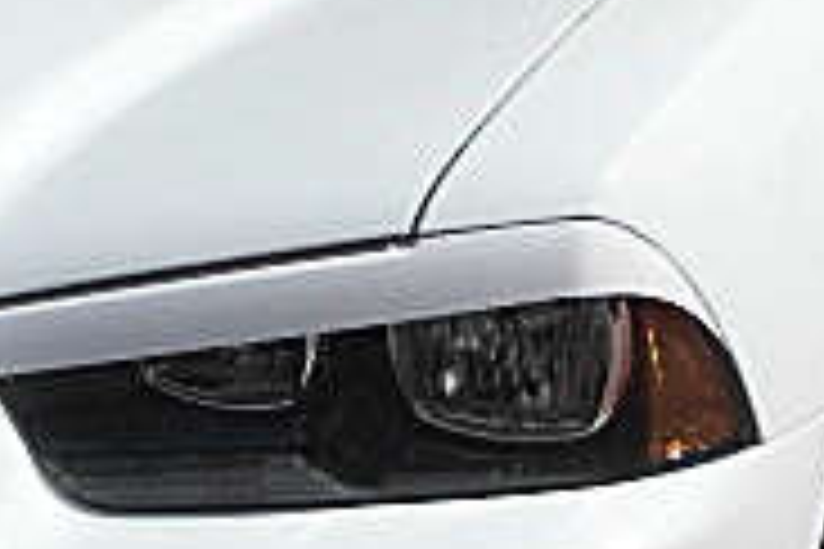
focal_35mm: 131
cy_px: 252
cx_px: 126
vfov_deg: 10.5
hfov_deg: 15.5
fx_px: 2998
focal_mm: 6.3
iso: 50
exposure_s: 1/250
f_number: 7.9
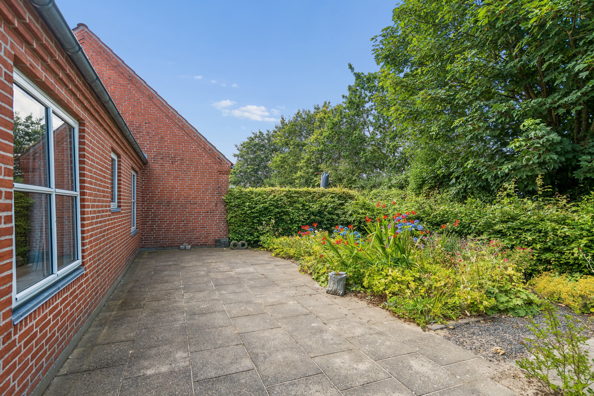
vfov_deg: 70.4
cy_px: 198
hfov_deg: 93.3
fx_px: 280
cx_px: 297
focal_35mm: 17
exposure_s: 1/160
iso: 64
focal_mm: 17
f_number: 4
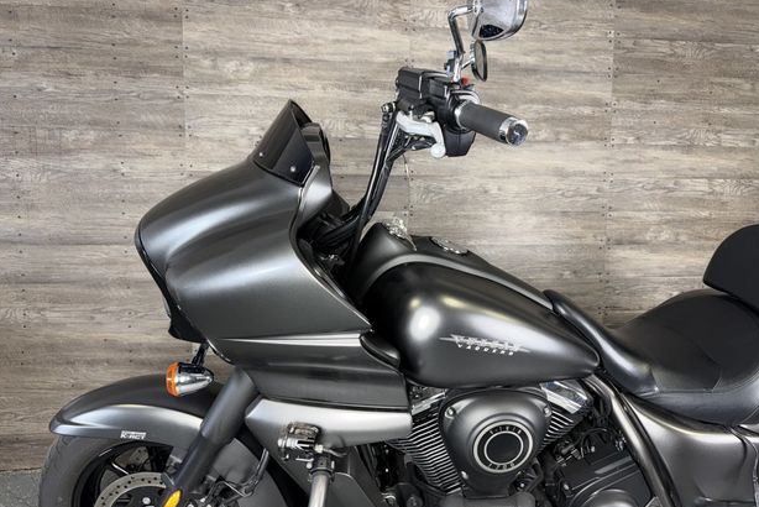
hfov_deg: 69.4
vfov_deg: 49.6
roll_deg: -0.9
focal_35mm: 26
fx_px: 548
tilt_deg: -5.0
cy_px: 268
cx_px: 387
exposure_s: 1/30
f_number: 1.78
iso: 64
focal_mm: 6.76
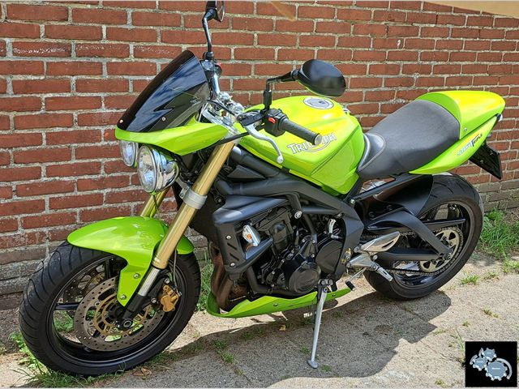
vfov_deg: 56.8
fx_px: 360
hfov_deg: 71.6
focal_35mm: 24
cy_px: 194
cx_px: 260
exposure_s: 1/714
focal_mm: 5.23
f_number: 1.8
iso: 50
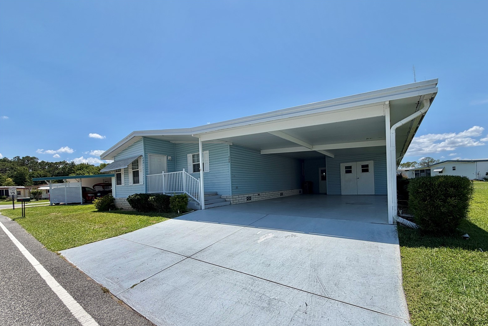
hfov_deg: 100.4
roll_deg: +1.9
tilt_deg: -1.6
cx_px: 250
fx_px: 203
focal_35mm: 15
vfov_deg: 76.8
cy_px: 187
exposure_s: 1/1534
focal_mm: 2.22
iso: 20
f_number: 2.2
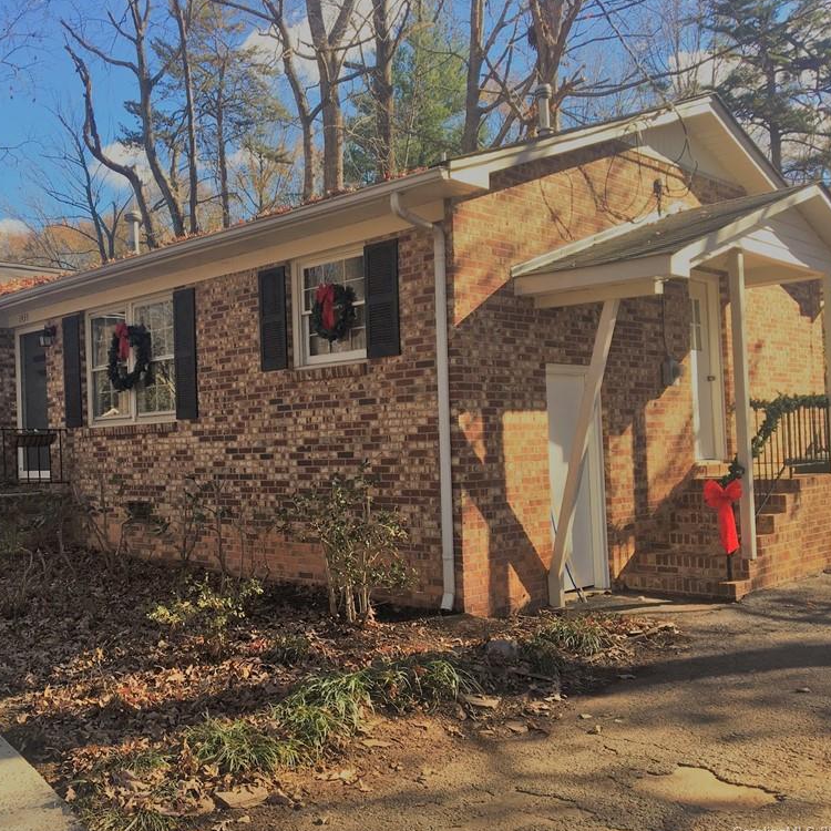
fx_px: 951
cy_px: 418
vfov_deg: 47.2
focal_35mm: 35
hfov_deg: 46.6
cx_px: 293
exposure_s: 1/553
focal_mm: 4.15
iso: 25
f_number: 2.2
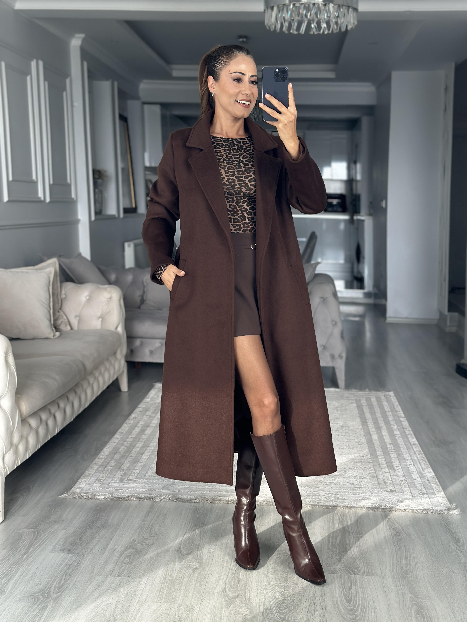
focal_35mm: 48
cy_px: 311
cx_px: 234
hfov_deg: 30.3
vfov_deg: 39.7
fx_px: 863
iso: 125
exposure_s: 1/102
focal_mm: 6.86
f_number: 1.78
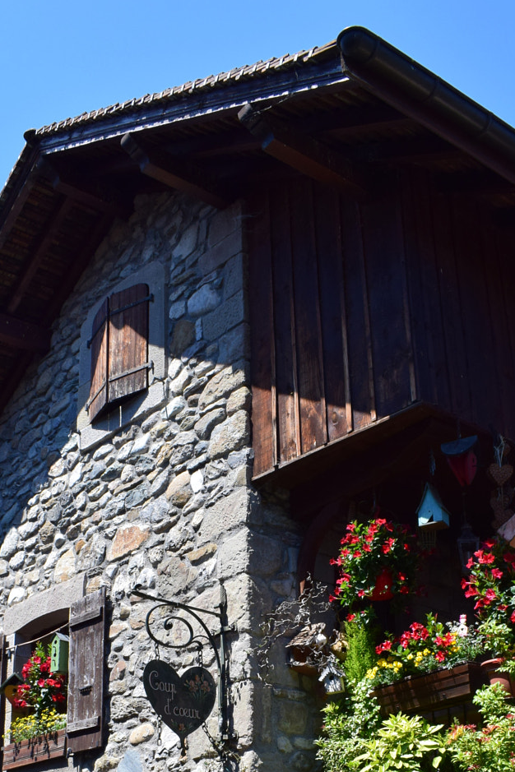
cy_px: 636
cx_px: 222
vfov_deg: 40.7
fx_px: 987
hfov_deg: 29.2
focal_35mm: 46
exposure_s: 1/400
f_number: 11
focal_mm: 18
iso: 400
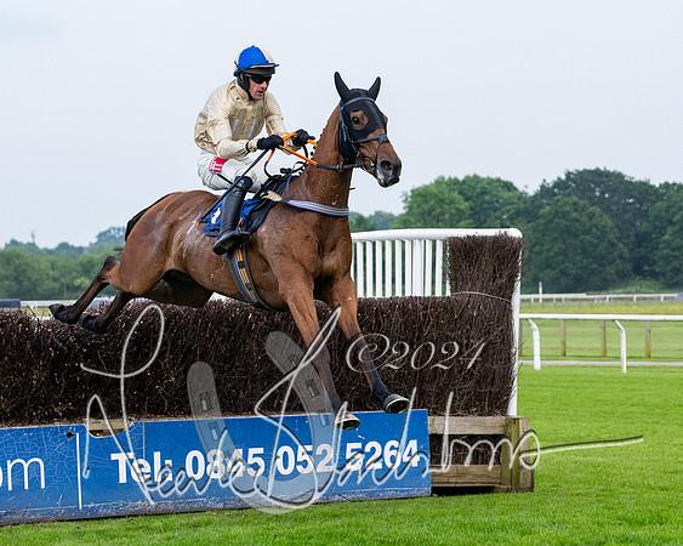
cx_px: 322
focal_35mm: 127
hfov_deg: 15.1
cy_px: 243
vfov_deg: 12.1
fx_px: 2575
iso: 800
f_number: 4
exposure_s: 1/2000
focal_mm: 70
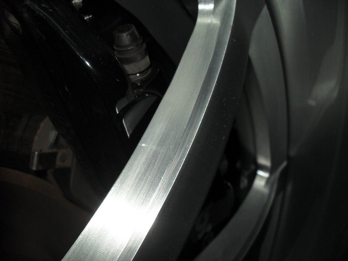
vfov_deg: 40.7
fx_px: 352
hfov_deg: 52.6
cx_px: 174
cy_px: 130
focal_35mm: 35
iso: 100
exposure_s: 1/45
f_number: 8.9
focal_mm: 6.2
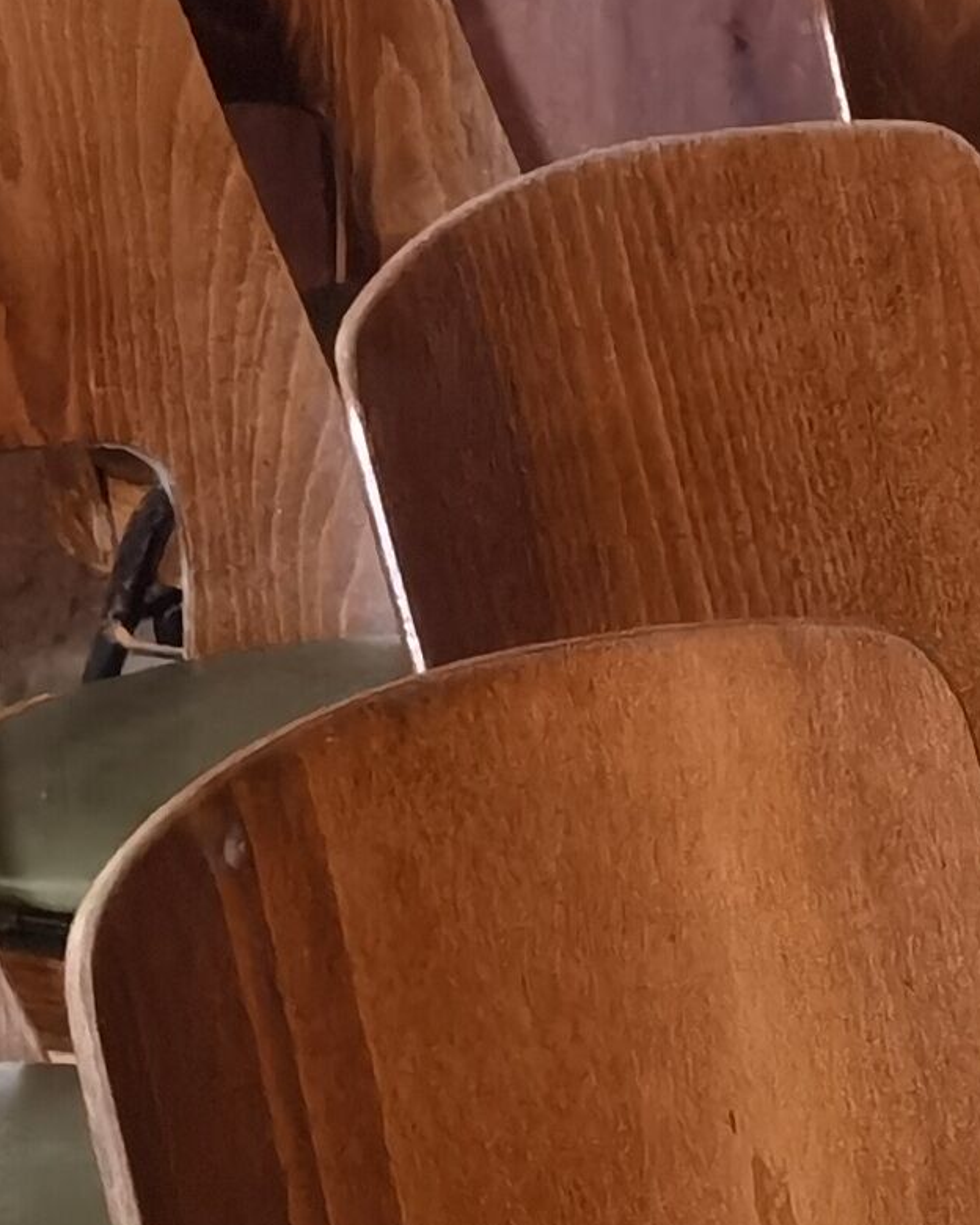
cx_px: 1881
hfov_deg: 6.1
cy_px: 2078
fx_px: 8919
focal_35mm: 246
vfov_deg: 7.7
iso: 320
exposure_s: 1/33.3
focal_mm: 6.71
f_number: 1.9
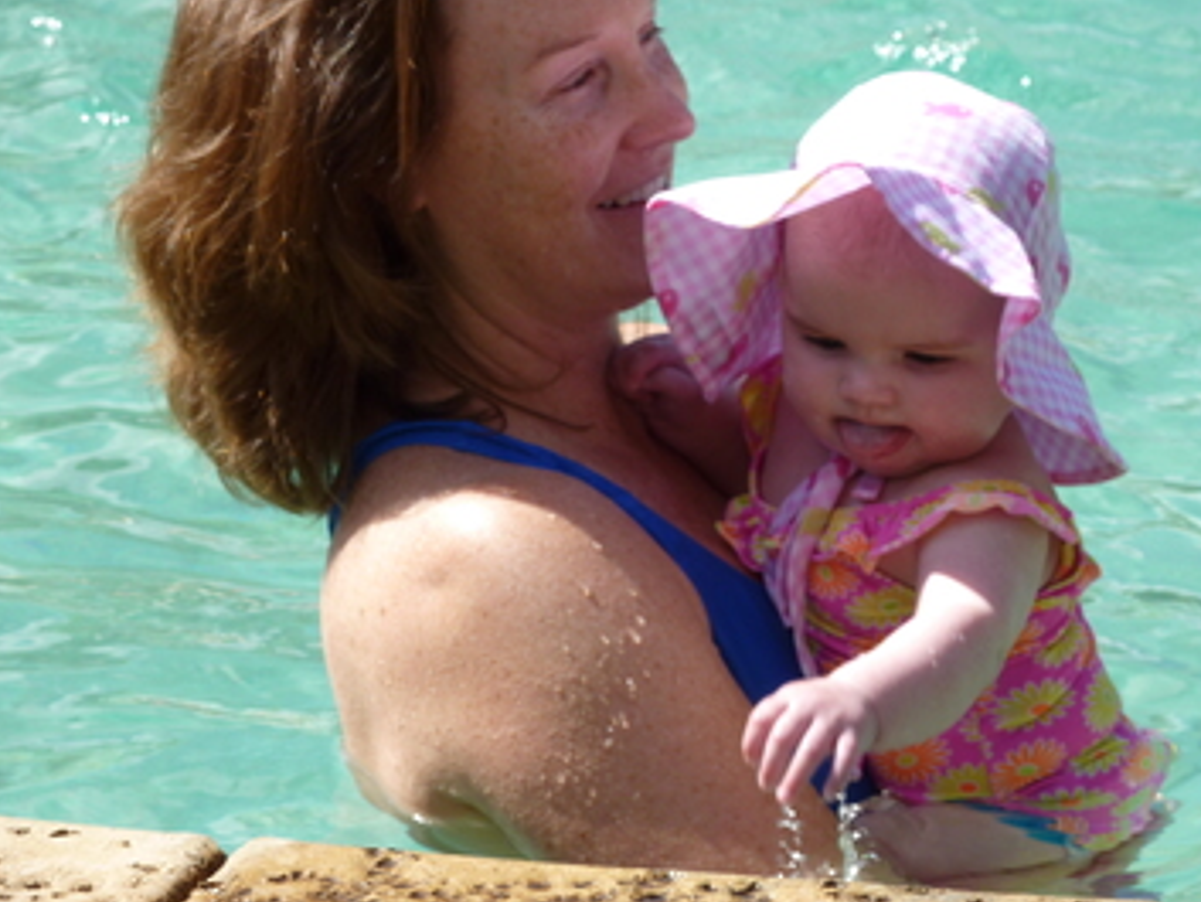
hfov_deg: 11.0
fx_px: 6213
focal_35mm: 179
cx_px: 660
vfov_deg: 8.3
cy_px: 398
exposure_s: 1/400
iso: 80
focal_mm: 25.9
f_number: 4.5
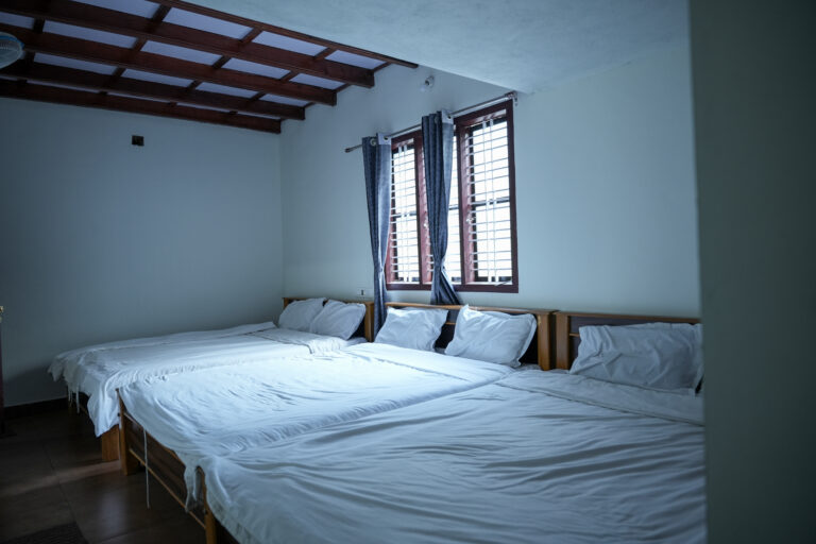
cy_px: 272
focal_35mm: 24
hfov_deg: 73.7
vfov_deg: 53.1
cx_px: 408
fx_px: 544
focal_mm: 24
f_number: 2.8
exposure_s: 1/50
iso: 640
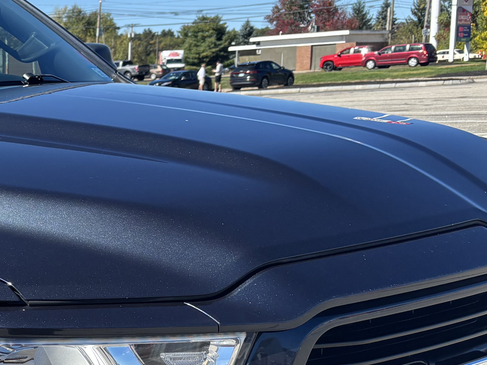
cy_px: 298
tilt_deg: -9.5
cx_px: -159
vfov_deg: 19.2
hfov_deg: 22.7
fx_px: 1069
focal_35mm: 76
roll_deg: +1.4
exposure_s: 1/1984
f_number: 1.6
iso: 50
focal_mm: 5.96
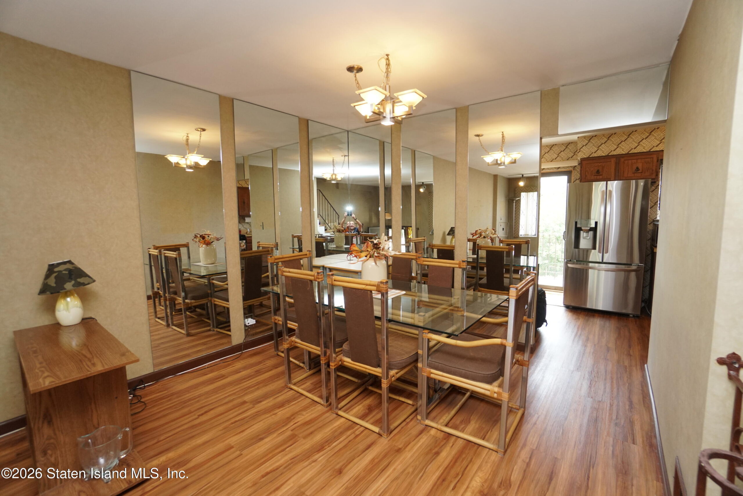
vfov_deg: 77.3
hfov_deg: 100.4
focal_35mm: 15
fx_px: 310
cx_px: 372
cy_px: 248
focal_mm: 10
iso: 800
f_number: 4
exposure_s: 1/160
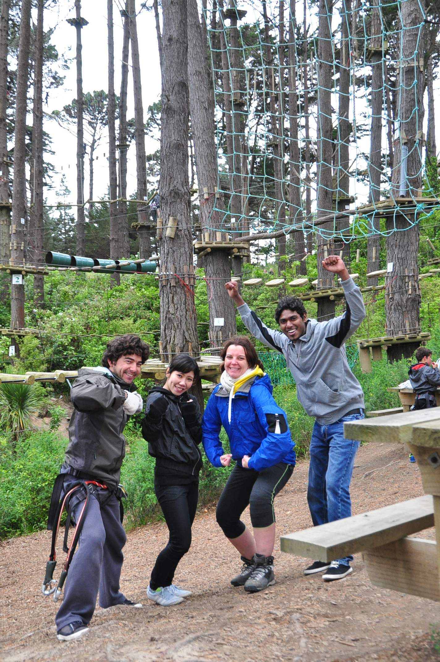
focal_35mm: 36
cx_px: 220
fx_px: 662
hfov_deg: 36.8
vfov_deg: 53.2
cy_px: 331
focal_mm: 24
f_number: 5
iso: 800
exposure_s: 1/500
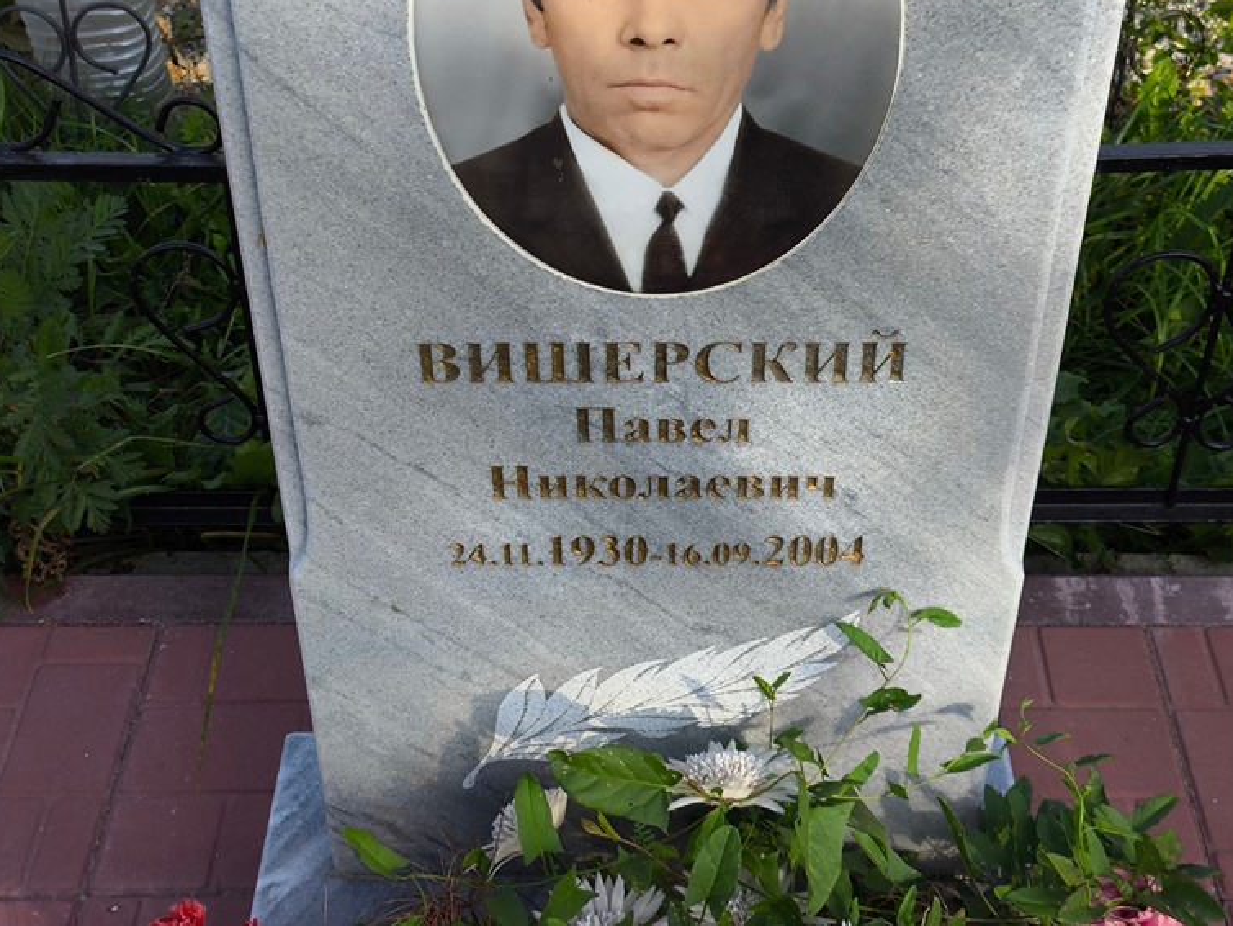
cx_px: 645
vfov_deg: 27.5
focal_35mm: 53
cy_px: 450
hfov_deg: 36.2
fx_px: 1888
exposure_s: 1/811
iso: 50
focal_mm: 4.71
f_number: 1.7
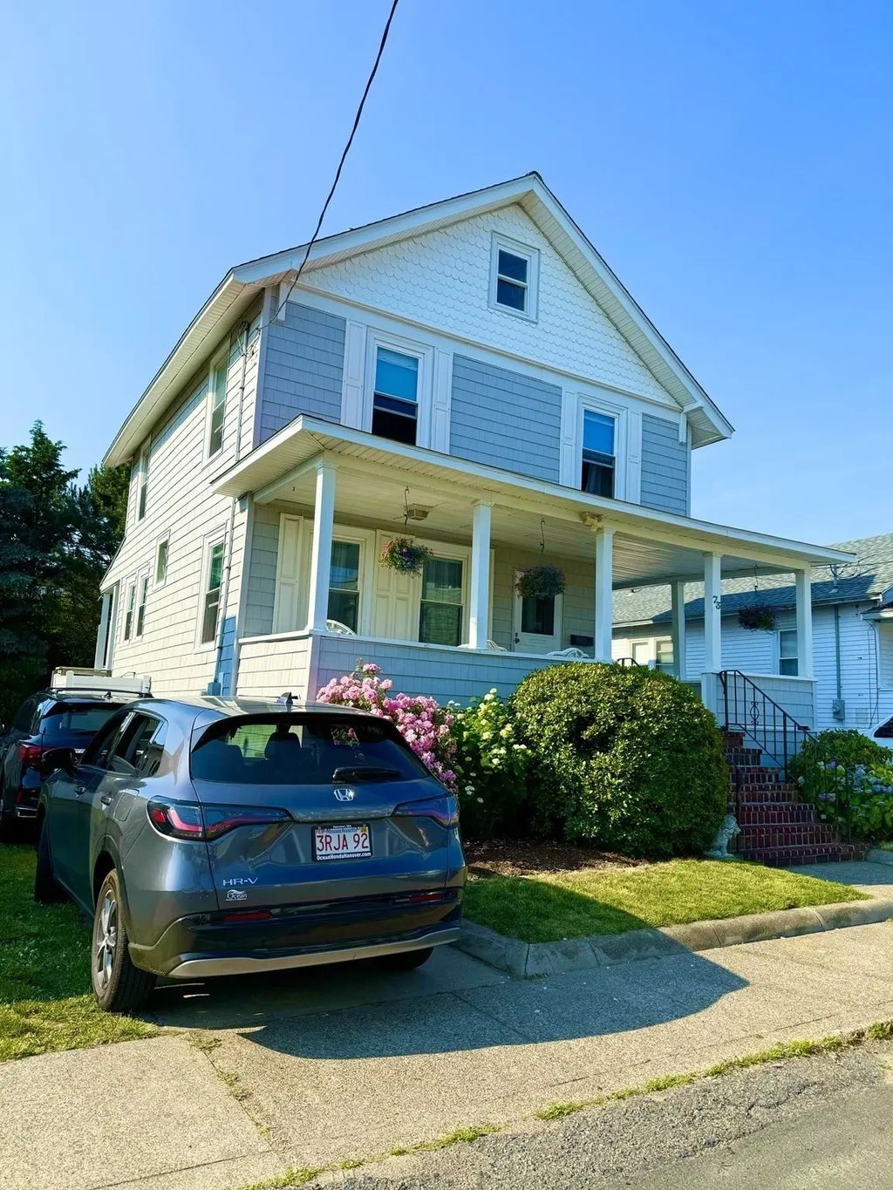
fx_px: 825
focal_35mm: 24
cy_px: 595
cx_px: 446
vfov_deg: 71.6
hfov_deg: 56.8
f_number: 1.78
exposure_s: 1/3597
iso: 80
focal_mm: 6.76
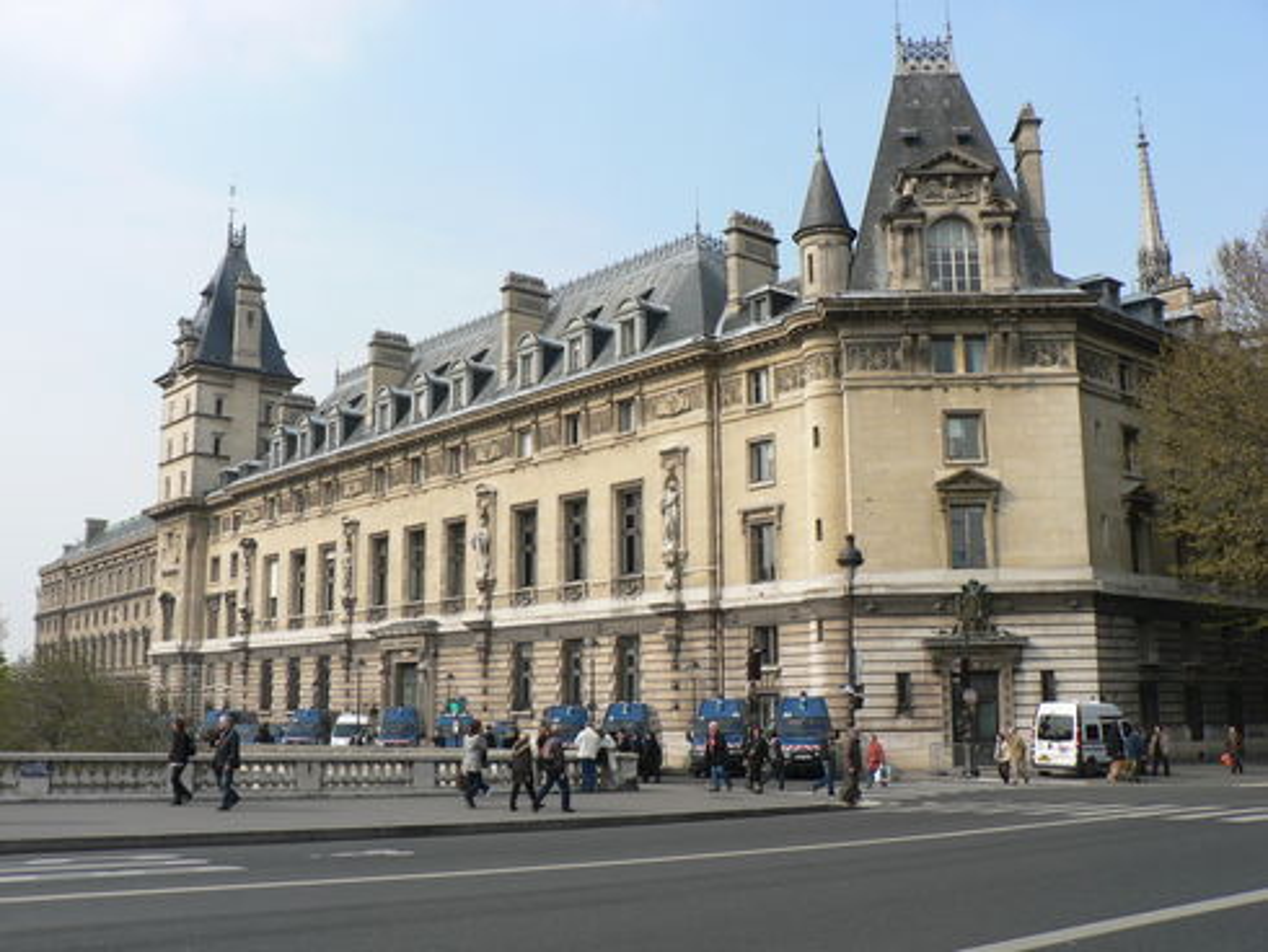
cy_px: 476
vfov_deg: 40.7
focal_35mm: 35
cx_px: 634
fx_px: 1283
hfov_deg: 52.6
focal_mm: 6
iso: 64
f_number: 5
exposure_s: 1/320
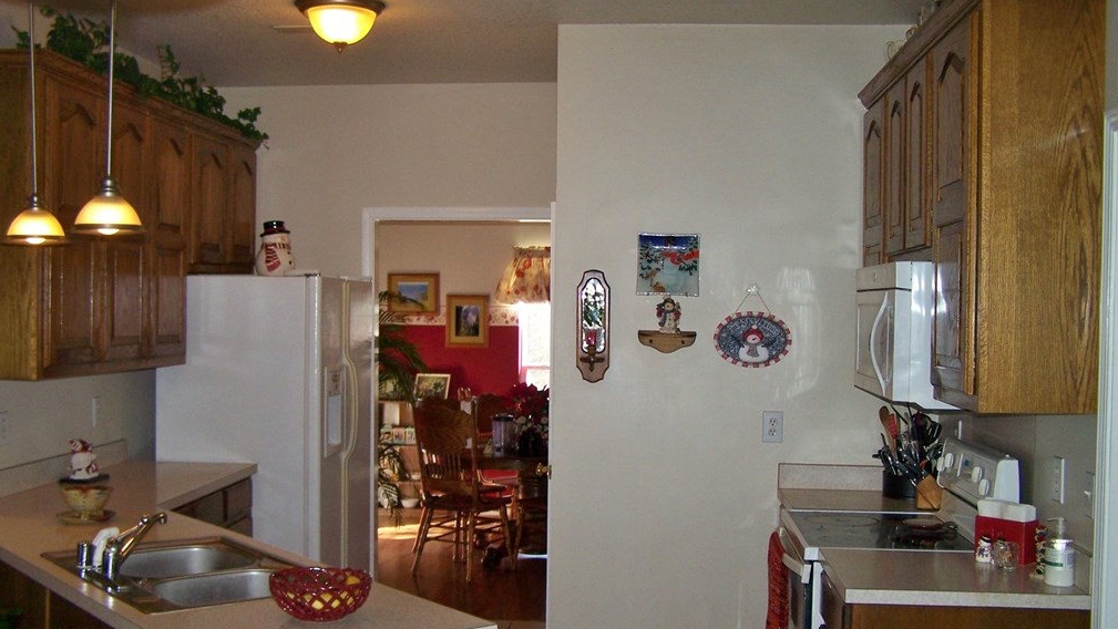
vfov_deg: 28.4
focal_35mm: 42
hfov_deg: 48.3
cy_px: 330
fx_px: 1245
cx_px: 554
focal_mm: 6.3
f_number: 2.8
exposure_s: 1/60
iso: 80
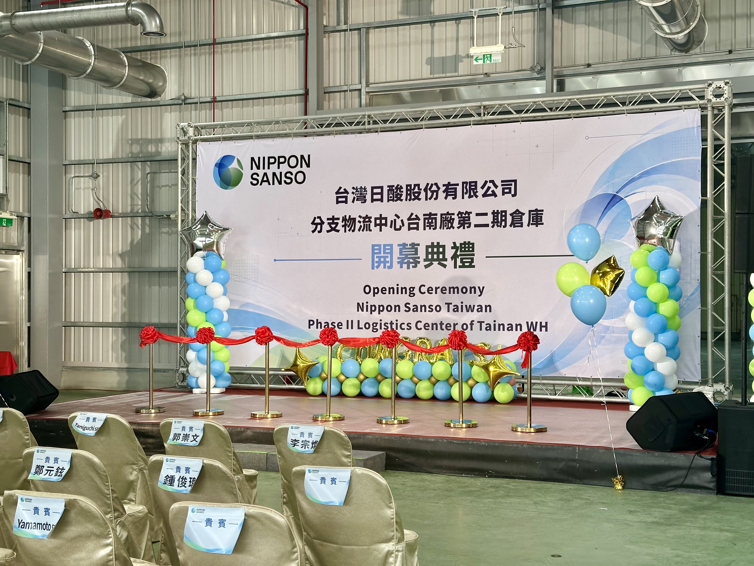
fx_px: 1046
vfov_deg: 30.3
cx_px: 377
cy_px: 283
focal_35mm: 48
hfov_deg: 39.7
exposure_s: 1/121
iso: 64
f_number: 1.78
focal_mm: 6.86
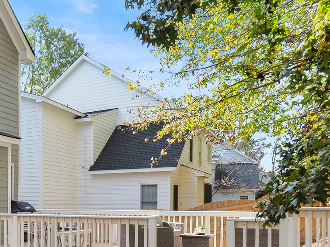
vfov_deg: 35.8
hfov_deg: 46.0
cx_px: 58
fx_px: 362
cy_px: 214
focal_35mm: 38
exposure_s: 1/100
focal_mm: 7
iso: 100
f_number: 5
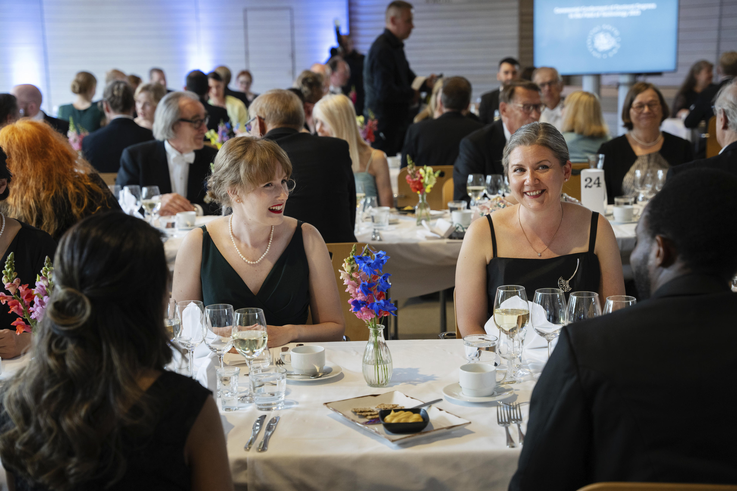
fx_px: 1236
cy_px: 246
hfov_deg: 33.2
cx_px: 368
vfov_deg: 22.5
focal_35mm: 60
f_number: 4
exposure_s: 1/125
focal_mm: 60.4
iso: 2000
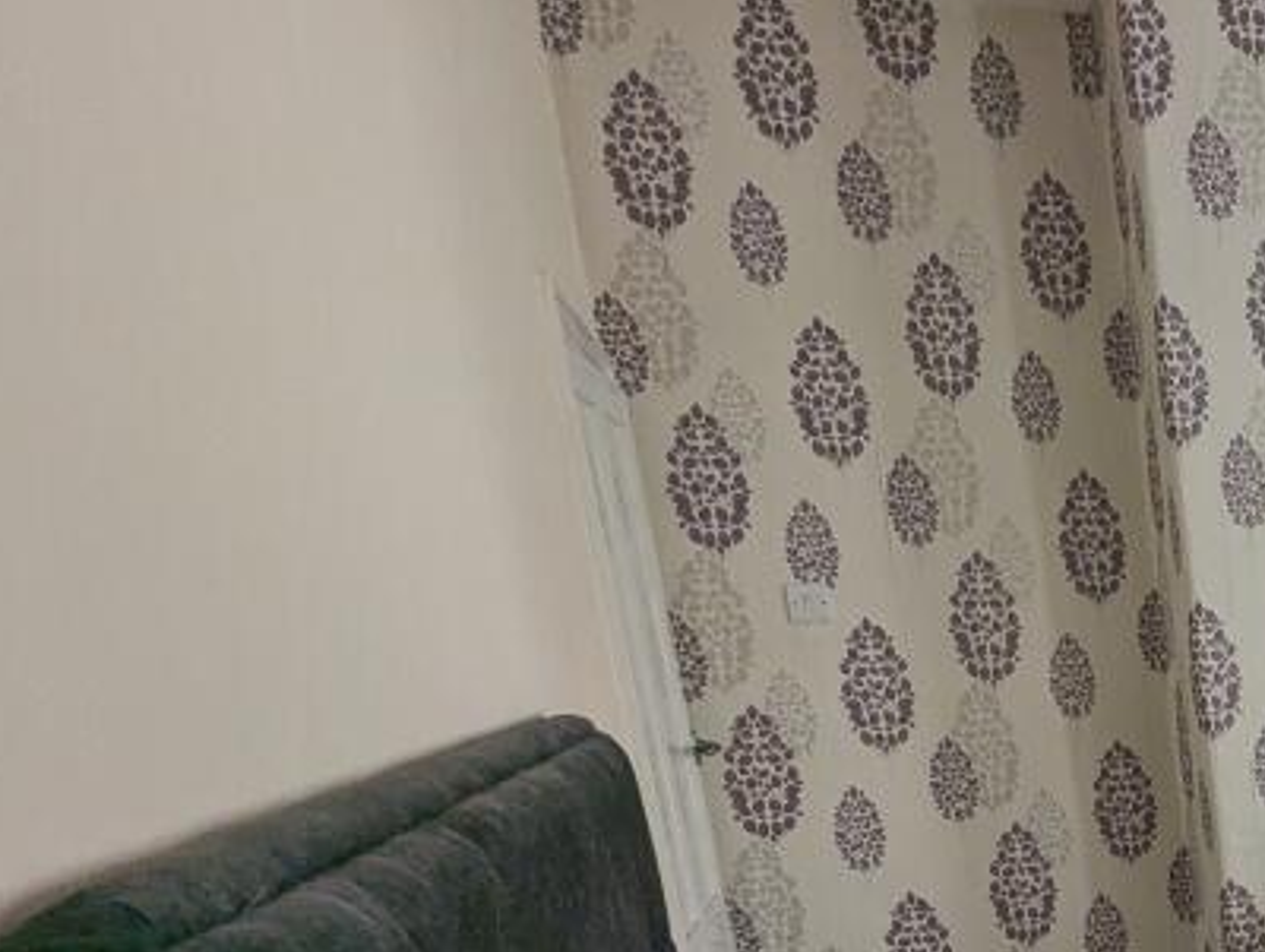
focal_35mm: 41
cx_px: 1597
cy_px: 1014
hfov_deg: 34.3
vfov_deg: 31.7
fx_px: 1500
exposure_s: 1/140
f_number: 2.2
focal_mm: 2.35
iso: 81
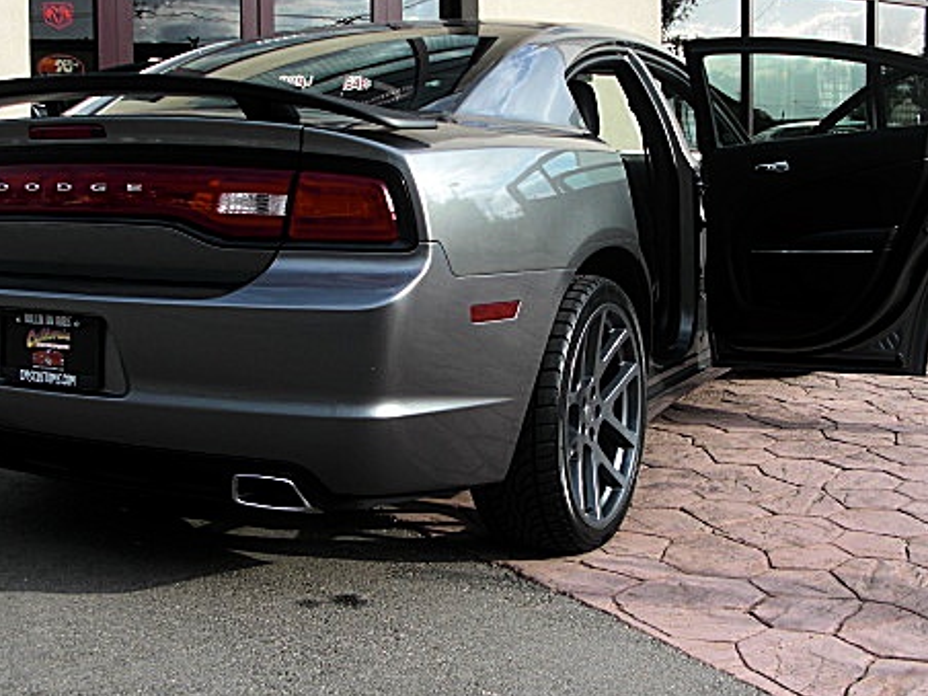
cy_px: 318
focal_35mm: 51
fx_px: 1367
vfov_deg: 28.5
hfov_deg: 37.5
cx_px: 485
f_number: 2.8
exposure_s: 1/320
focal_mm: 6.3
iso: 50
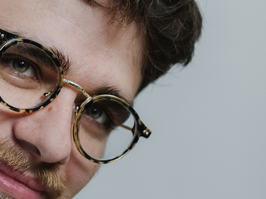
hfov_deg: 15.2
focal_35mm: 122
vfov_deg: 12.1
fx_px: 937
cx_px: -108
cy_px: 174
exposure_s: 1/125
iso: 100
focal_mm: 45
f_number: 3.2
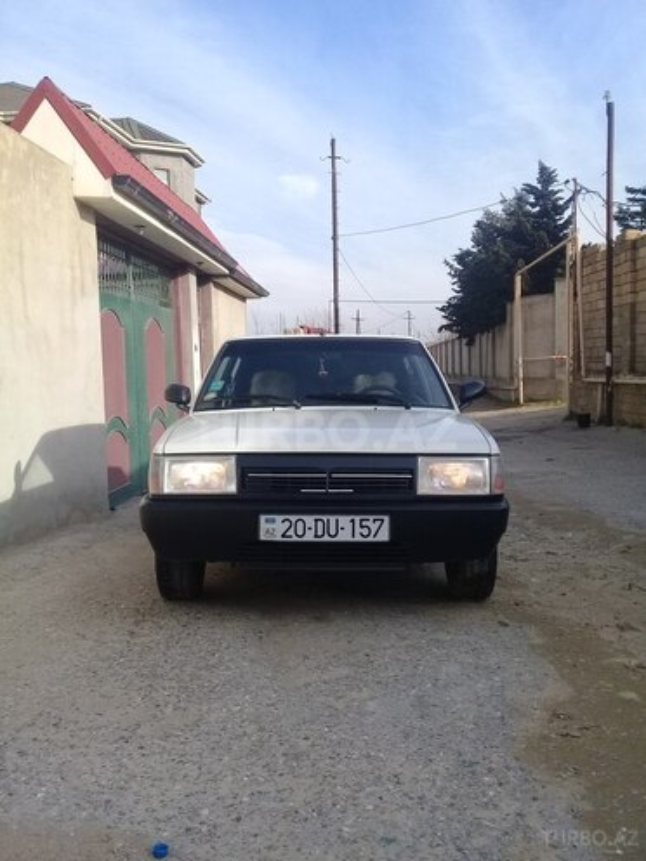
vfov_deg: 58.4
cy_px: 430
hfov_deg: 45.4
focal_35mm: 31
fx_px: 771
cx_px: 323
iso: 50
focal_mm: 3.3
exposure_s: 1/799
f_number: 2.2
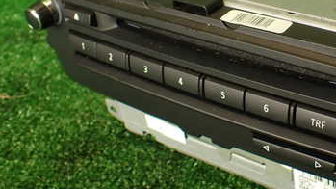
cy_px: 67
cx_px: 278
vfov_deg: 20.0
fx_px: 534
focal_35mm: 60
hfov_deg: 33.7
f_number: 2.4
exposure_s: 1/60
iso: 200
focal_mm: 5.79
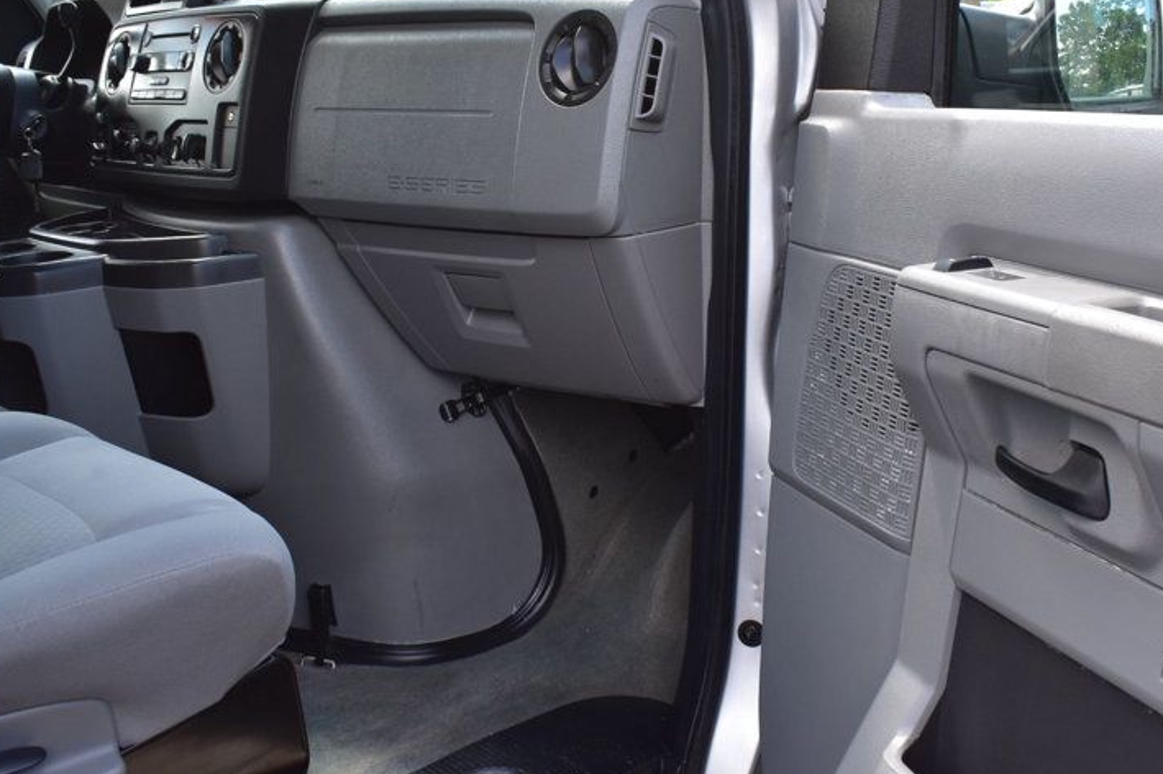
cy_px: 330
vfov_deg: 34.1
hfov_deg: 49.5
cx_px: 635
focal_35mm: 39
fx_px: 1259
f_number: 9
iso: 400
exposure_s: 1/100
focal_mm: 18
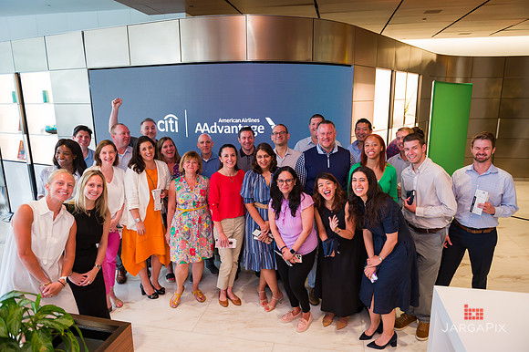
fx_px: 352
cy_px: 176
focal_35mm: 24
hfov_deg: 73.8
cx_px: 264
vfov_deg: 53.1
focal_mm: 24
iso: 800
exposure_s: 1/200
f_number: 4
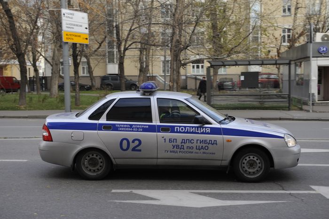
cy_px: 110
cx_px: 164
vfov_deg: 23.4
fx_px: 530
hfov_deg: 34.5
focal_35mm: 58
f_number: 4.5
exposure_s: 1/320
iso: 320
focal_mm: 58
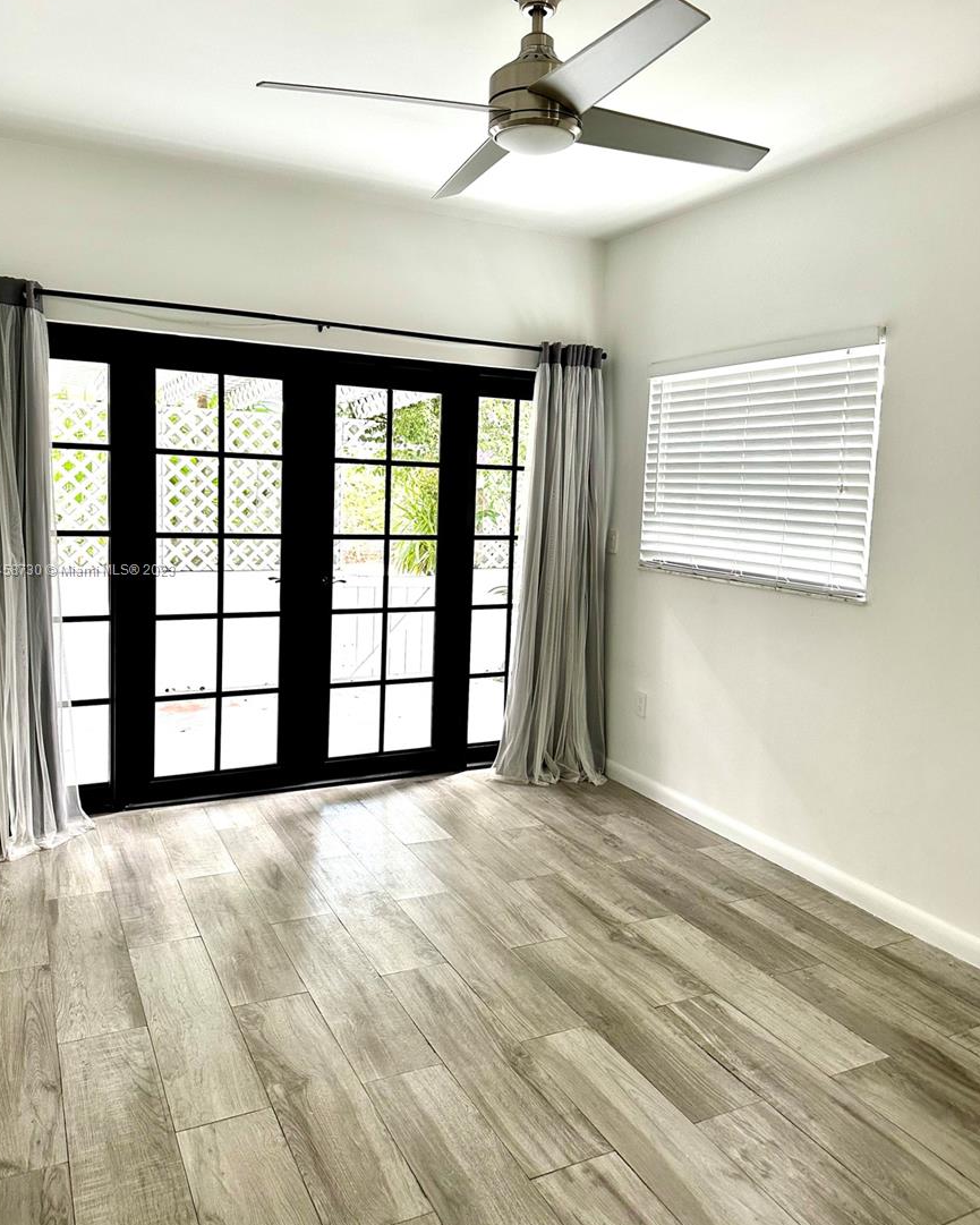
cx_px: 477
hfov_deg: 54.9
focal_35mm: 26
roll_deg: -2.5
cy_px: 571
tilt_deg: -5.9
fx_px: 943
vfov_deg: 66.0
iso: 125
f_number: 1.78
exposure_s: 1/60
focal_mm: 6.86
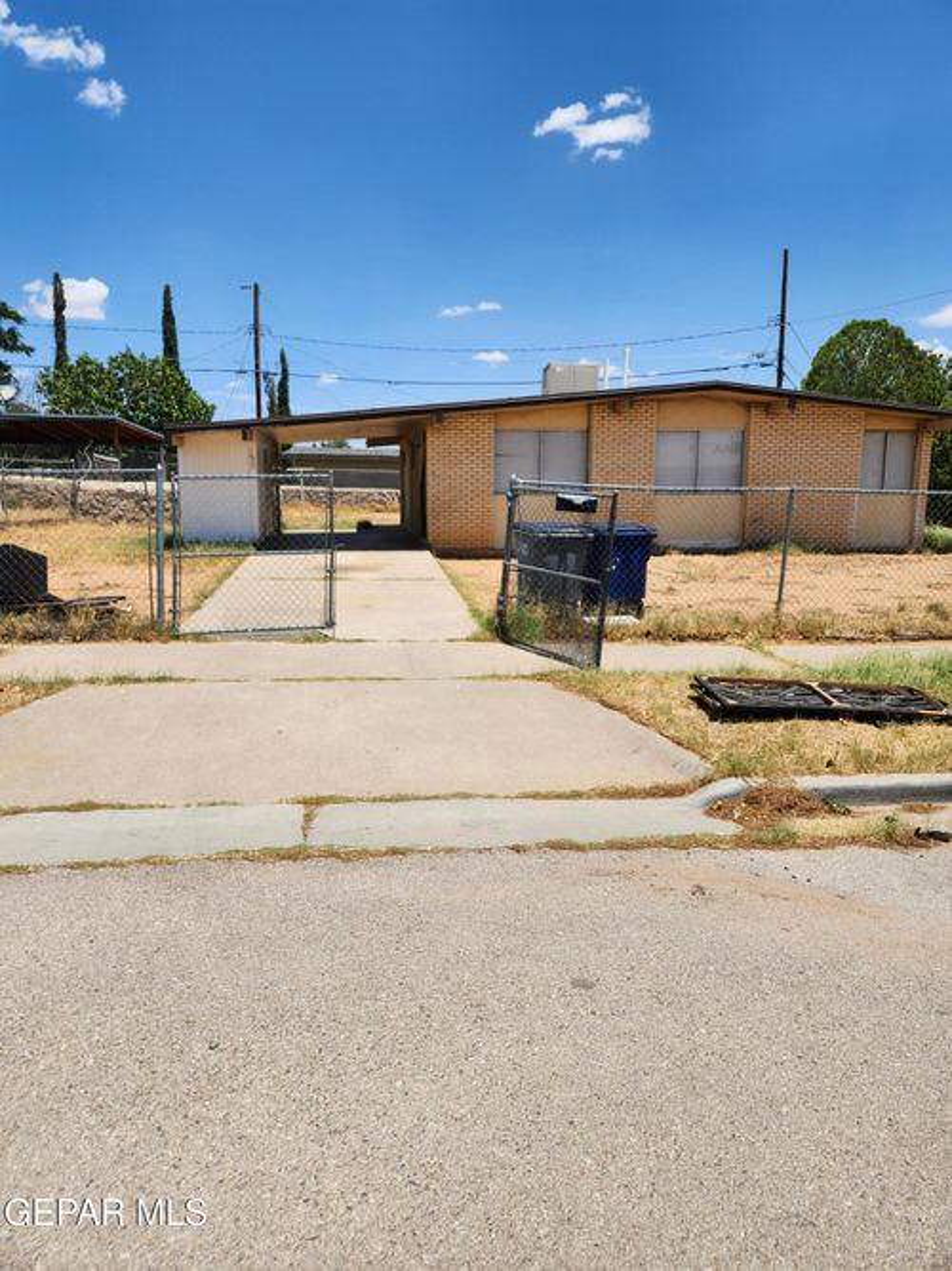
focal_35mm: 23
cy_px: 636
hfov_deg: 58.9
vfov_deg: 73.9
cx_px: 476
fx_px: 844
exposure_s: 1/2352
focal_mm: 5.4
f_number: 1.8
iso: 20
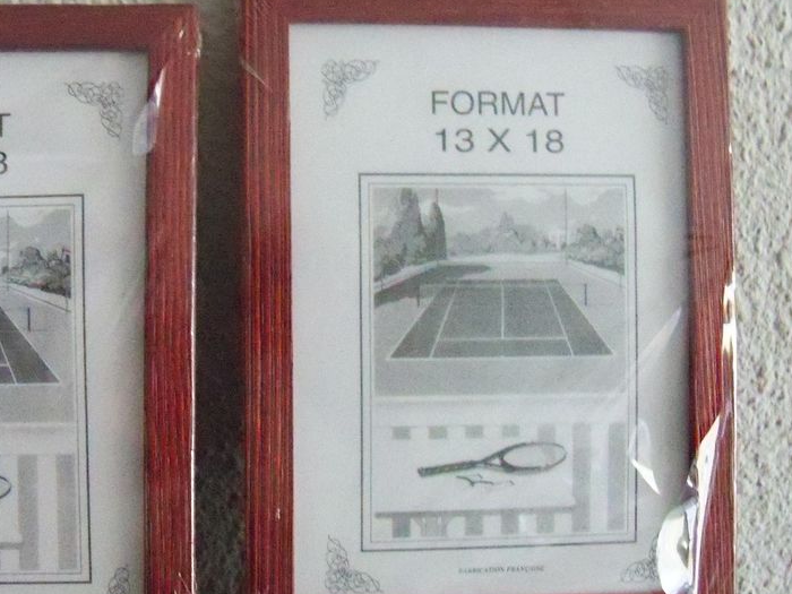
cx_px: 250
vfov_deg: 29.1
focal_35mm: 50
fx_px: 1144
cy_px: 322
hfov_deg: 37.7
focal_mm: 6.2
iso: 1600
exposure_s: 1/13
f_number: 3.5
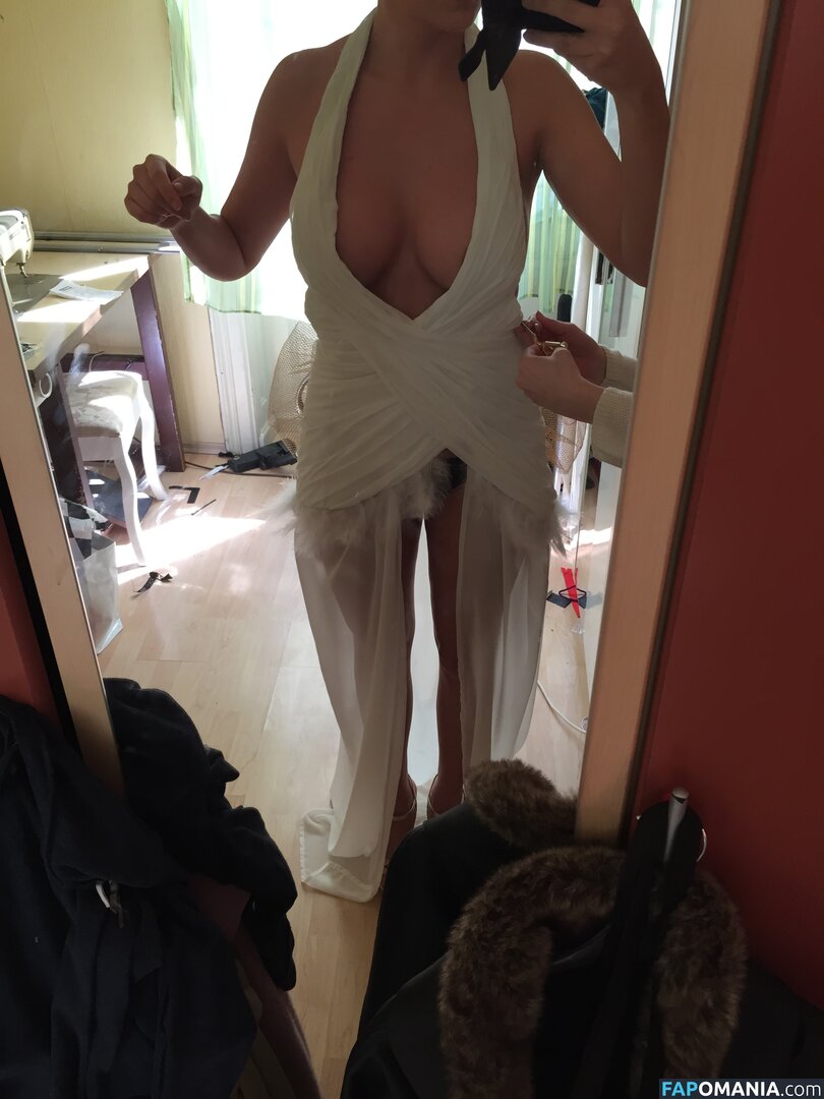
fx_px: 920
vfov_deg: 61.7
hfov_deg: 48.2
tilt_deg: -33.5
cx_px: 412
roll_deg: -0.8
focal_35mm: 29
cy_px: 550
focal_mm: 4.15
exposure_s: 1/40
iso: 32
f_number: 2.2
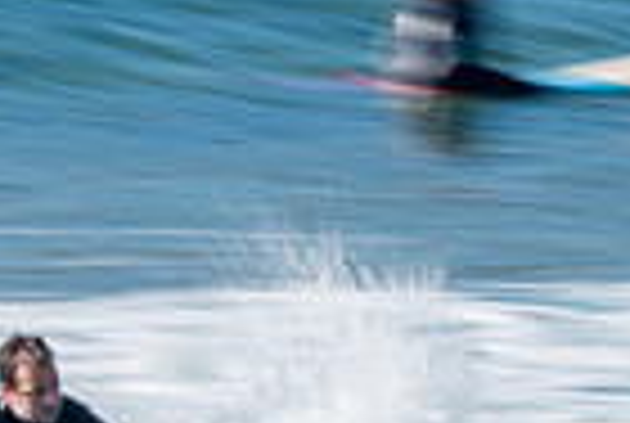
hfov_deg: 0.8
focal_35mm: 2473
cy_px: 649
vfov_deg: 0.6
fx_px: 43369
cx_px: 106
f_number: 22
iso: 31
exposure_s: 1/20
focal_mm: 500
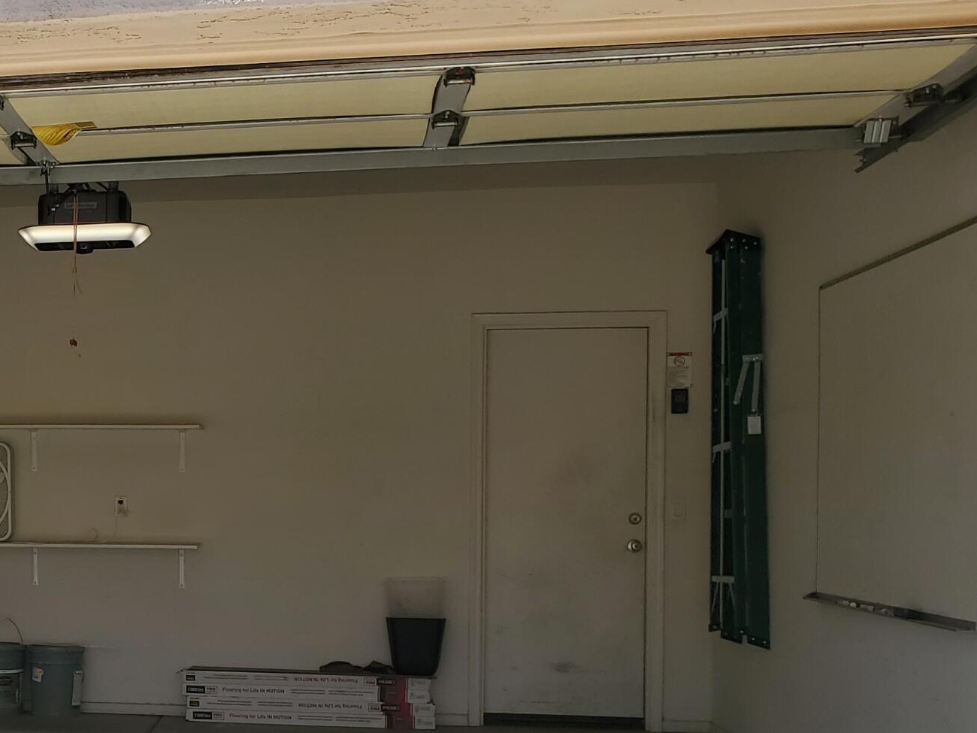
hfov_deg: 29.7
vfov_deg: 24.1
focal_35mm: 60
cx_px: -29
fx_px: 1693
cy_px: 581
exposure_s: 1/878
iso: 50
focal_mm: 4.3
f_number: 2.4
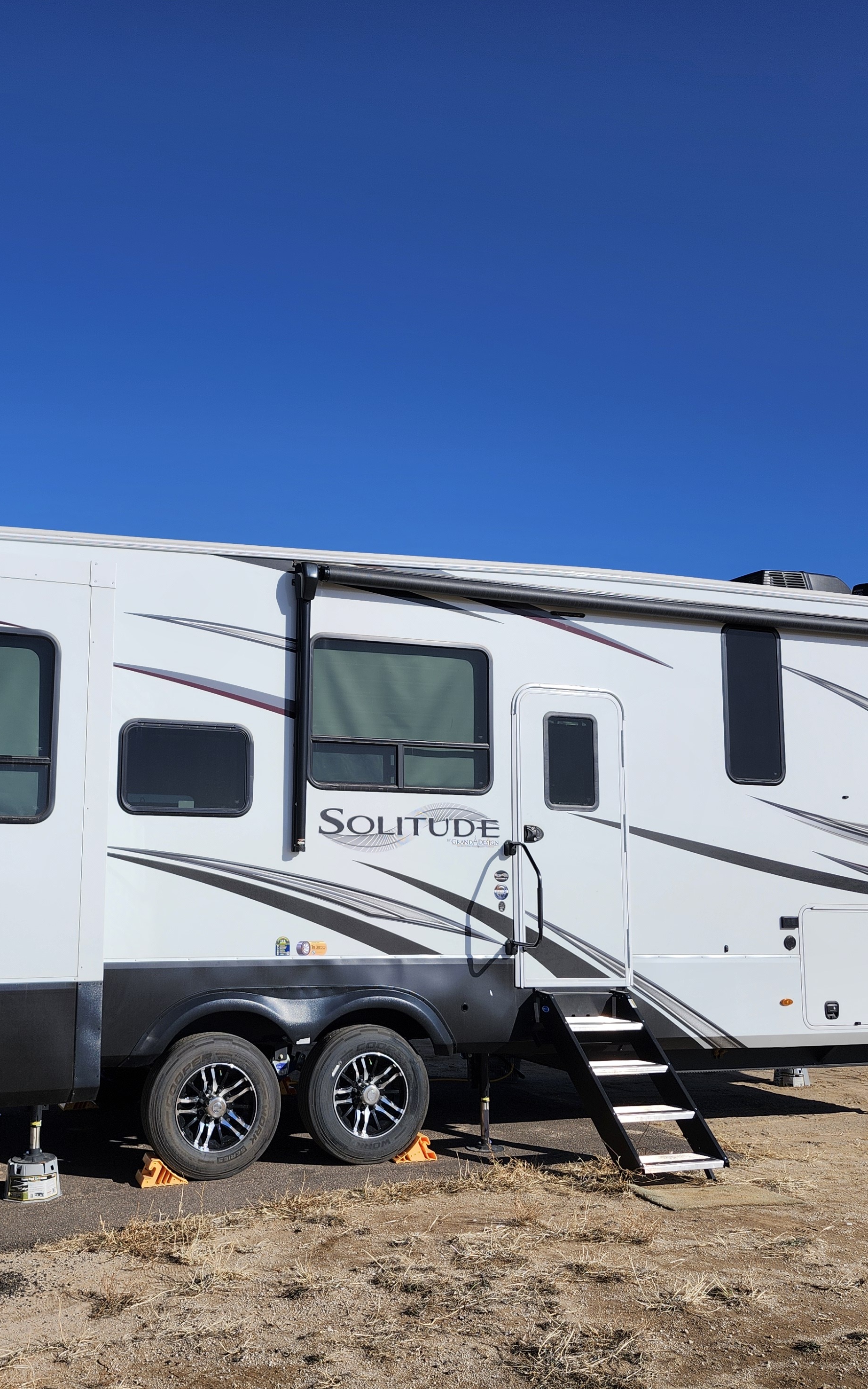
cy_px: 688
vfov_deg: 58.1
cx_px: 298
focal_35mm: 33
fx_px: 1249
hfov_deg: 38.0
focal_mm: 5.54
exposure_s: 1/3255
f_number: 1.8
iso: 25
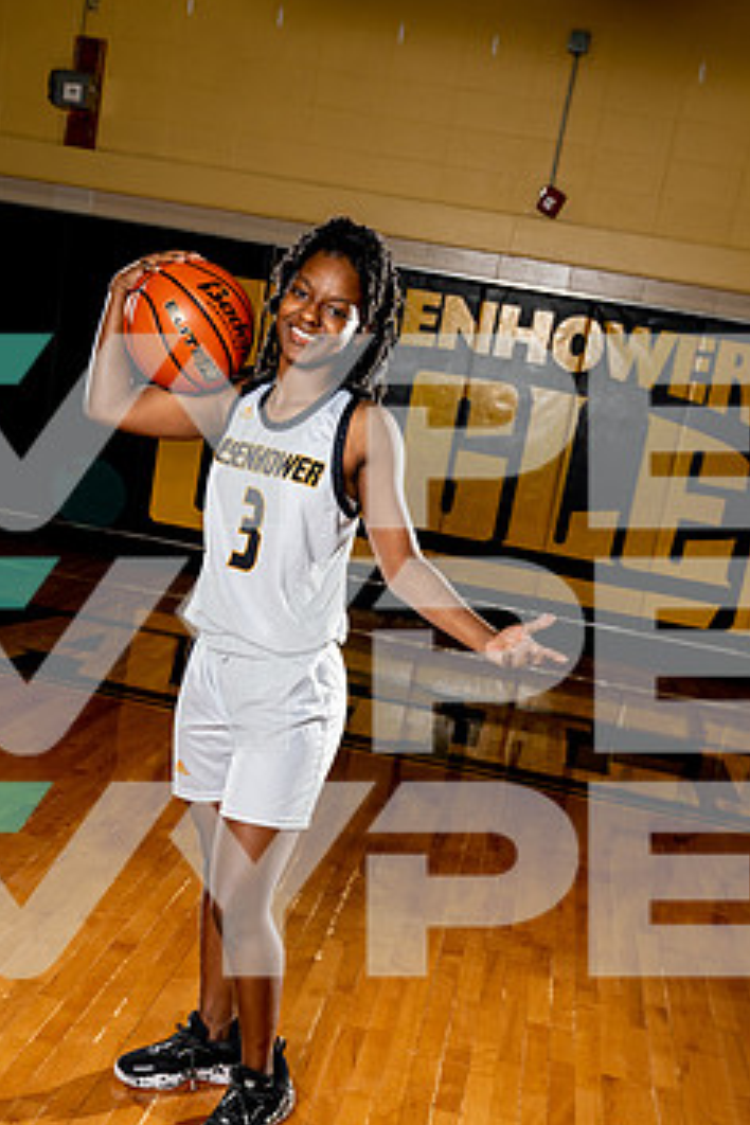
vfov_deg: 46.2
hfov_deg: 31.9
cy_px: 658
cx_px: 337
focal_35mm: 42
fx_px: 1312
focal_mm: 33
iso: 320
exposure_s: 1/250
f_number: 6.3
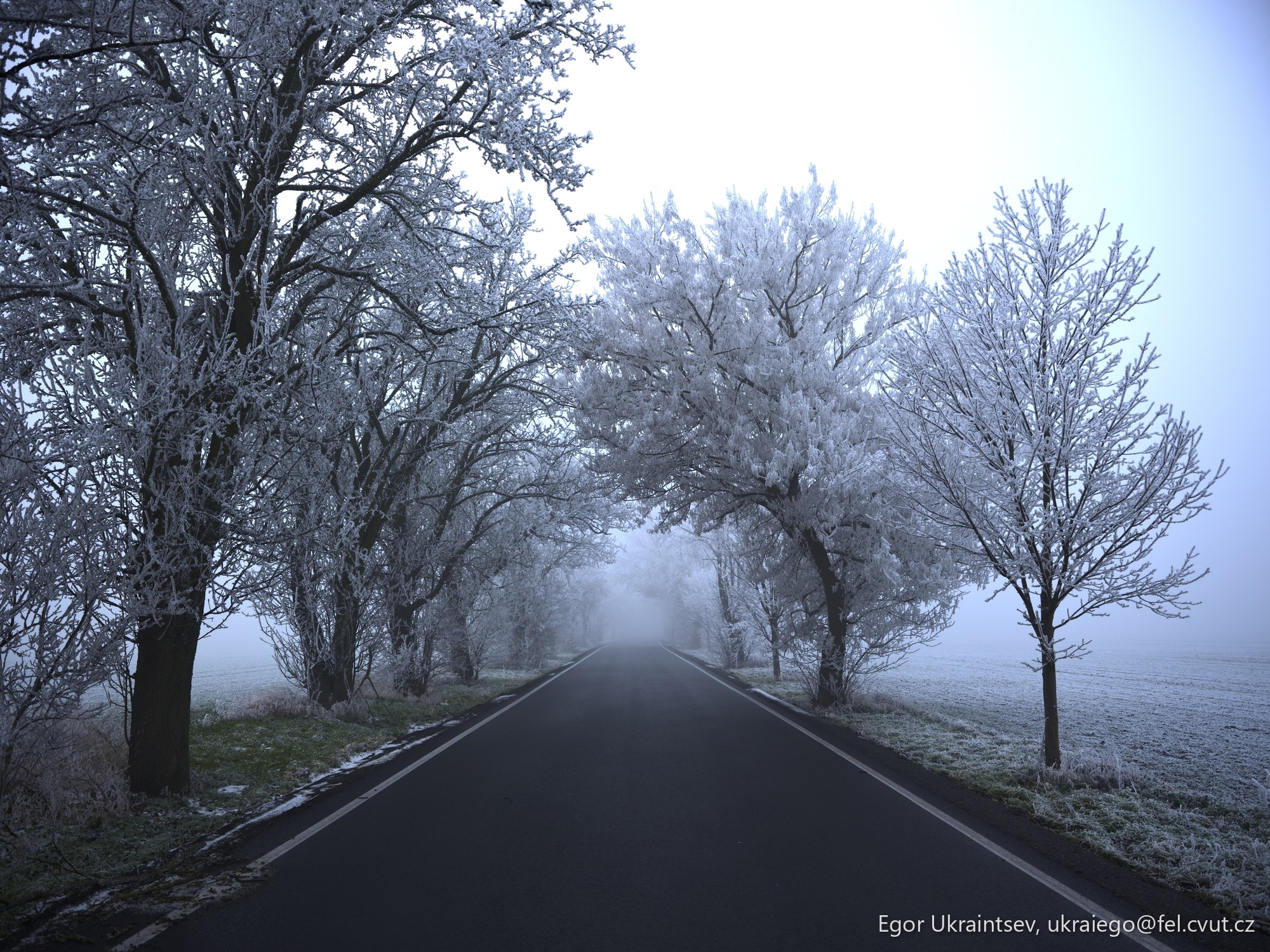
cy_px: 476
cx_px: 635
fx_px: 1027
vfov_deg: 49.7
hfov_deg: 63.4
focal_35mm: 28
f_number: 5.6
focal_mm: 35
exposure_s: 1/75
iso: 100
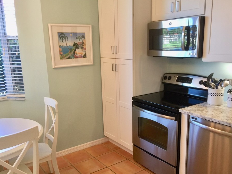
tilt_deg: -12.5
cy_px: 96
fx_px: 221
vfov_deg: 42.9
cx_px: 122
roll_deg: -0.1
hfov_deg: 55.3
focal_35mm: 33
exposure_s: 1/30
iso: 40
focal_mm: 4.15
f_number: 2.2
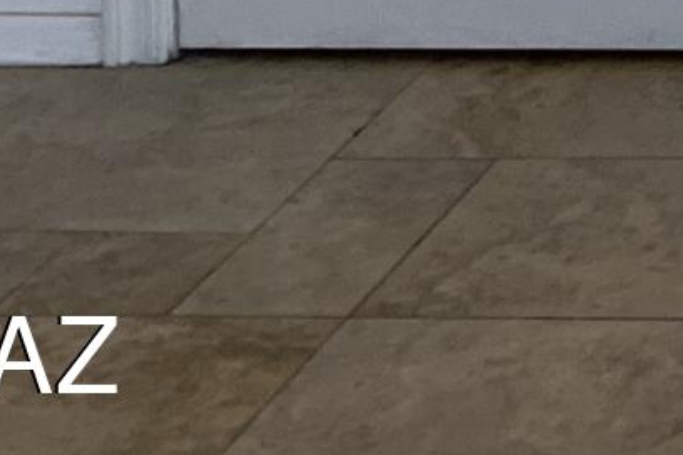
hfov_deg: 8.9
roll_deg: -0.5
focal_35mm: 199
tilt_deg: -0.9
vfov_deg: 5.9
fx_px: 3775
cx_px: 1862
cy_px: -1353
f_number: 1.8
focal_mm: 4.25
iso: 100
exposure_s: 1/120
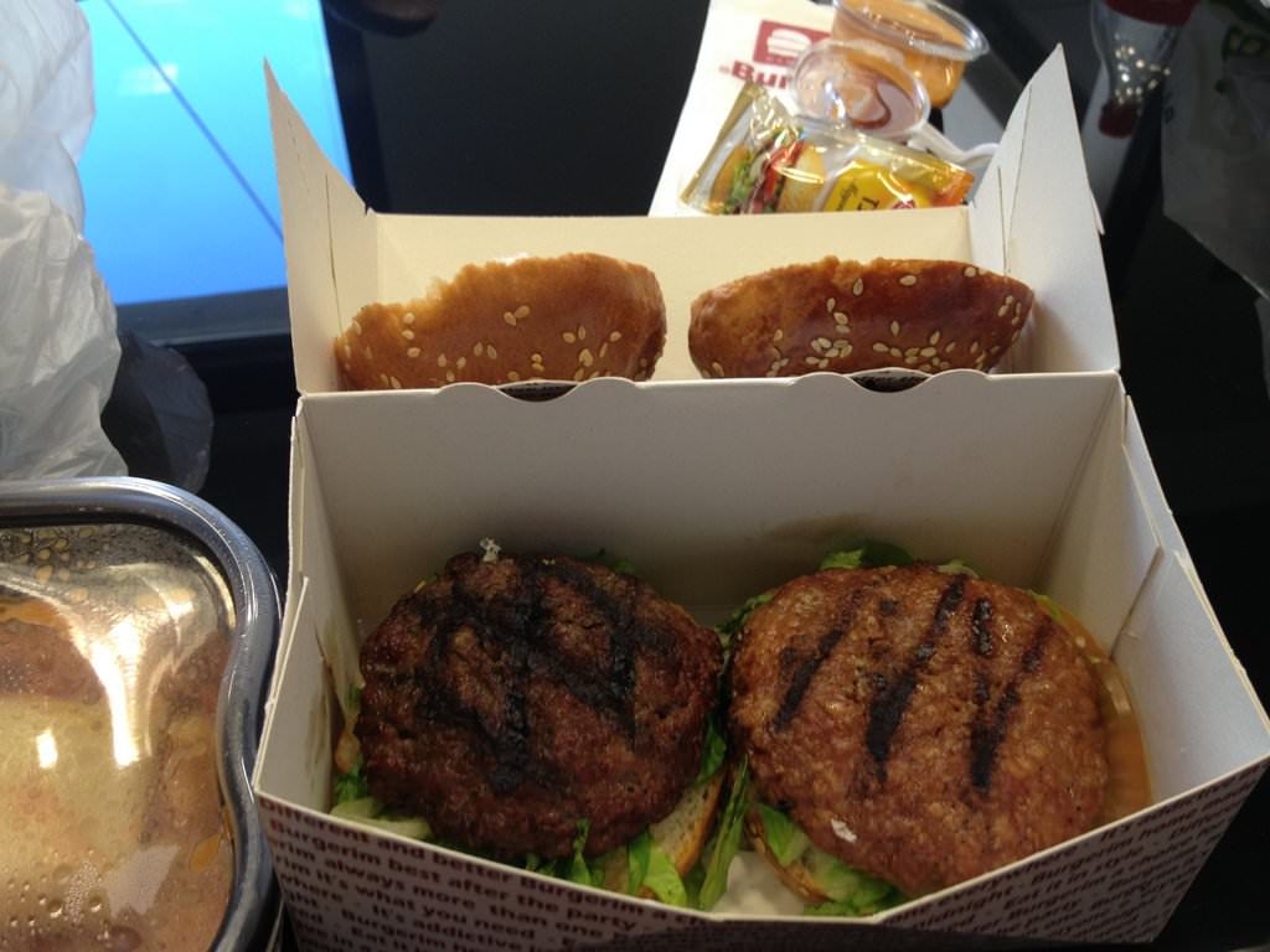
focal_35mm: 35
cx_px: 635
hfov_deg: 52.6
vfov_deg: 40.7
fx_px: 1284
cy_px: 476
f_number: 2.4
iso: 50
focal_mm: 4.28
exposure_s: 1/24
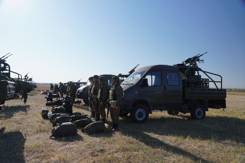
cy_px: 82
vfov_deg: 50.4
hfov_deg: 70.4
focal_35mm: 26
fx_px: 174
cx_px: 122
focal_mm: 17
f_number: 4.5
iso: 100
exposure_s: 1/320
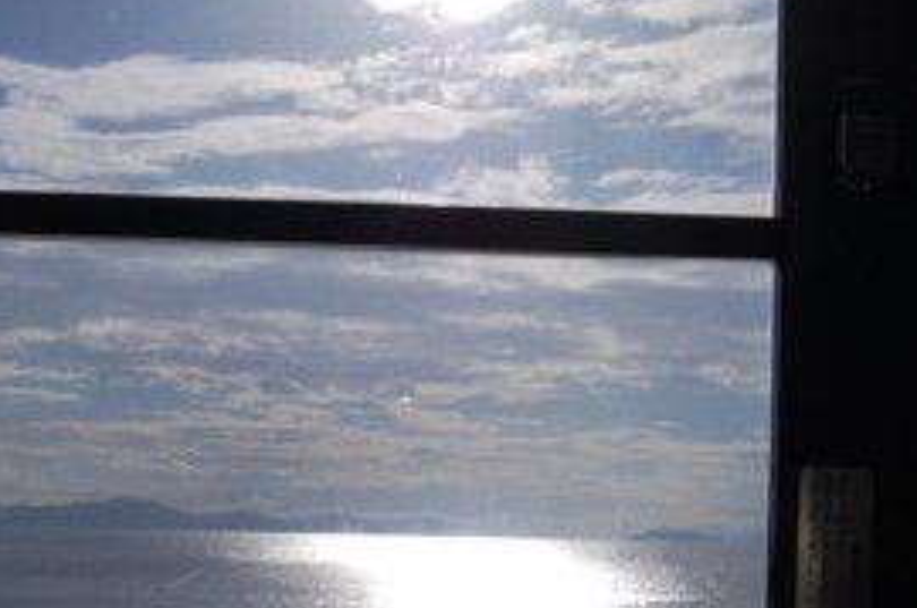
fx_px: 1907
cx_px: 370
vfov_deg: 18.1
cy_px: 246
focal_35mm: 75
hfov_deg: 27.0
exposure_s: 1/640
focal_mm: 30
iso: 200
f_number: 13
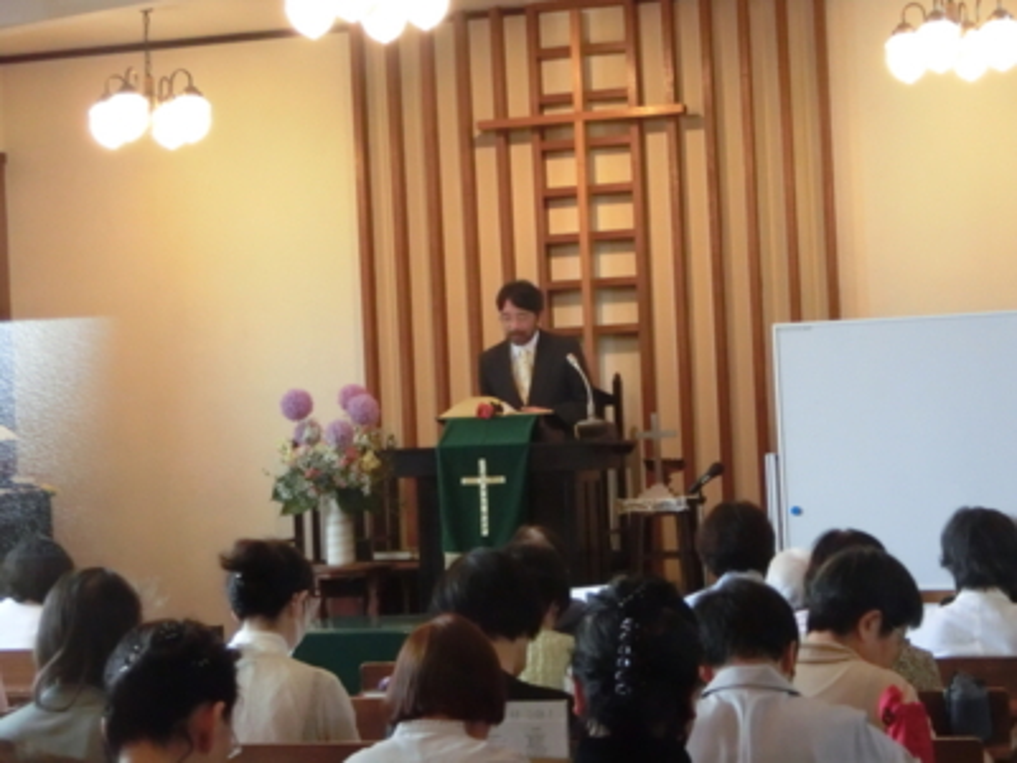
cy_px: 382
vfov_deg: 18.9
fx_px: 2292
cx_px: 508
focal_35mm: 78
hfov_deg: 25.0
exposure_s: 1/125
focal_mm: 13.79
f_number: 4.9
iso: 3200
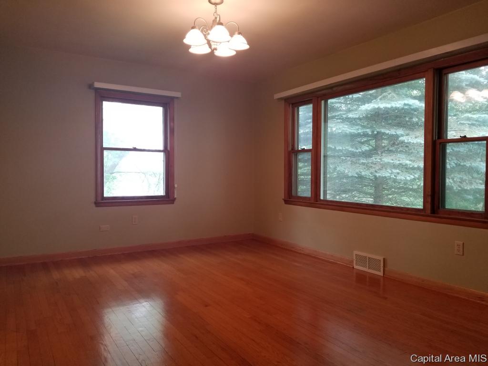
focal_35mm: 26
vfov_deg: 53.1
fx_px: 367
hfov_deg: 67.3
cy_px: 183
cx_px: 244
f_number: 1.7
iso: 100
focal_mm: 4.25
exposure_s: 1/60
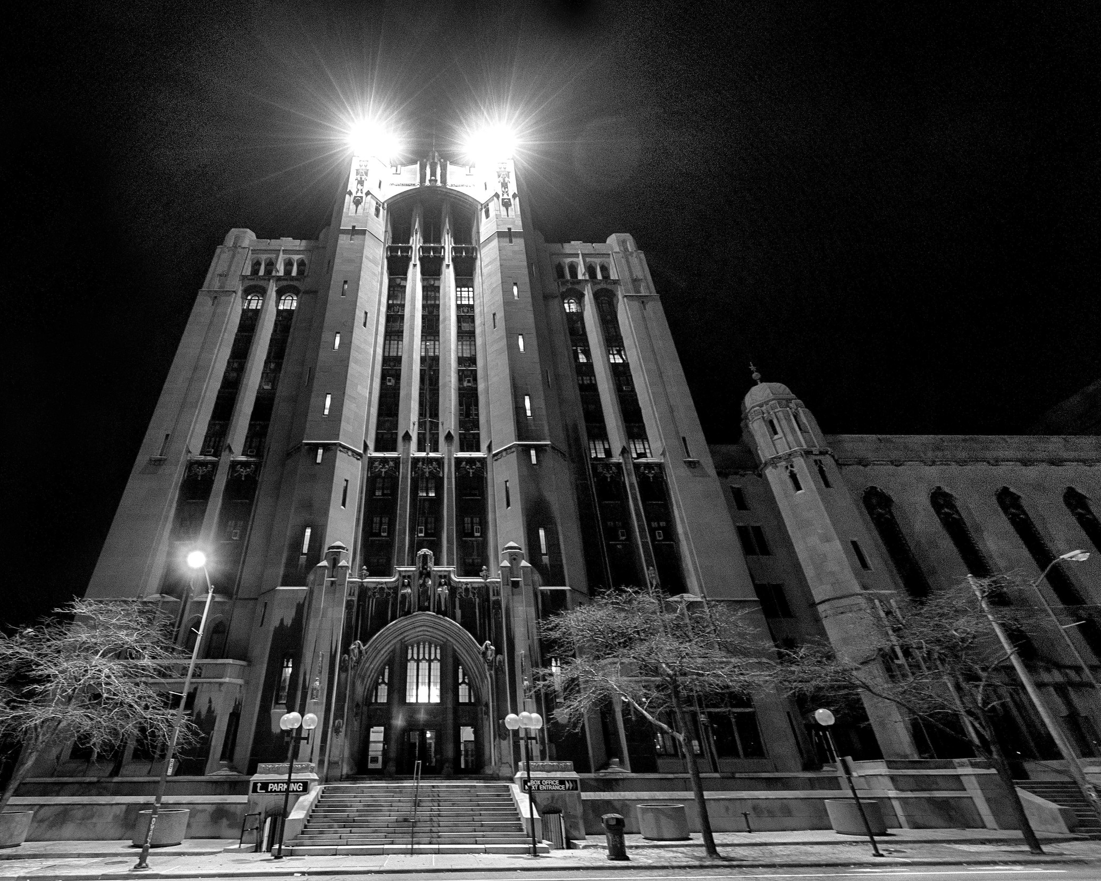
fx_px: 554
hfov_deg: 88.7
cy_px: 438
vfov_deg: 77.0
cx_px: 451
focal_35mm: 17
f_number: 5
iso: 3200
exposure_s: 1/30
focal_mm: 15
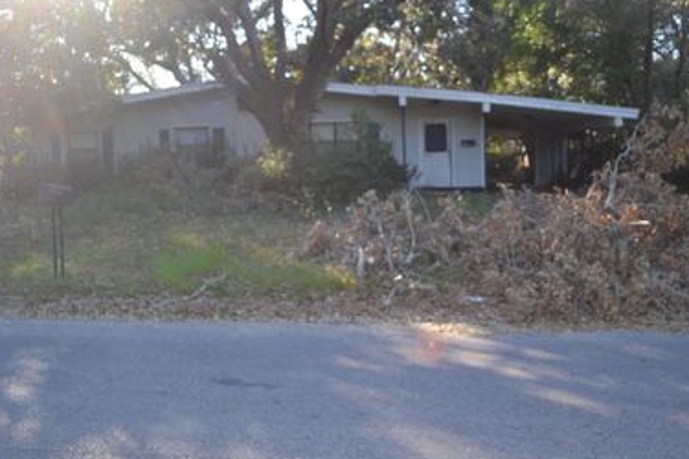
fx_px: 689
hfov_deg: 53.1
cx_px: 322
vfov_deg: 36.8
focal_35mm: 36
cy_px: 190
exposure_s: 1/160
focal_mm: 18
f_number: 4
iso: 100
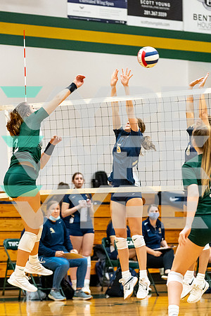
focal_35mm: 185
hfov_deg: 7.4
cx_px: 42
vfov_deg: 11.1
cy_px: 136
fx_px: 1626
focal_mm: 108
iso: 3200
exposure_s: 1/1250
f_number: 2.8
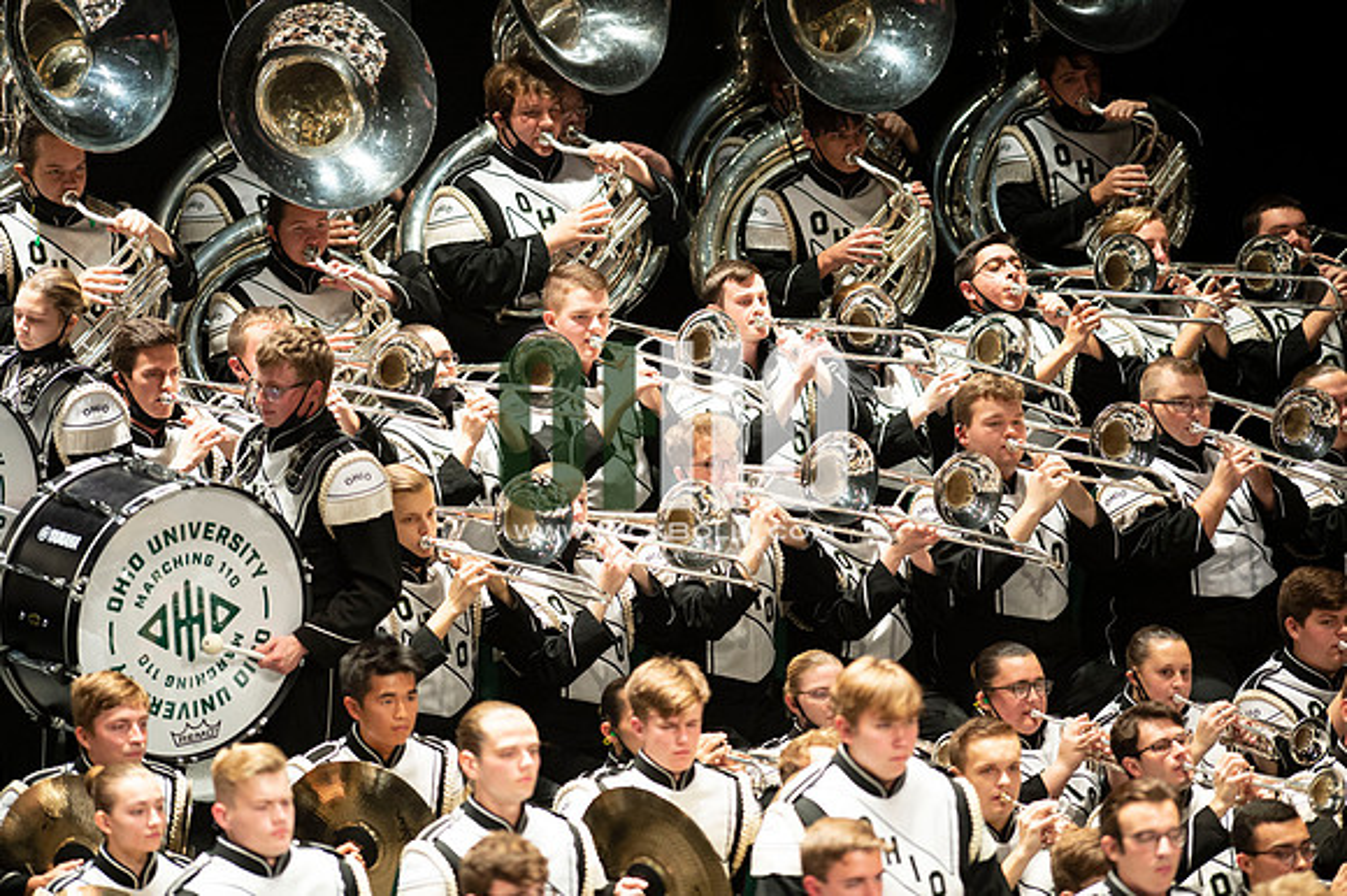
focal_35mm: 300
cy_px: 448
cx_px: 674
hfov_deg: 6.9
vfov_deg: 4.6
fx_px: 11218
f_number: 2.8
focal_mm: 300
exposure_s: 1/500
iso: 3200
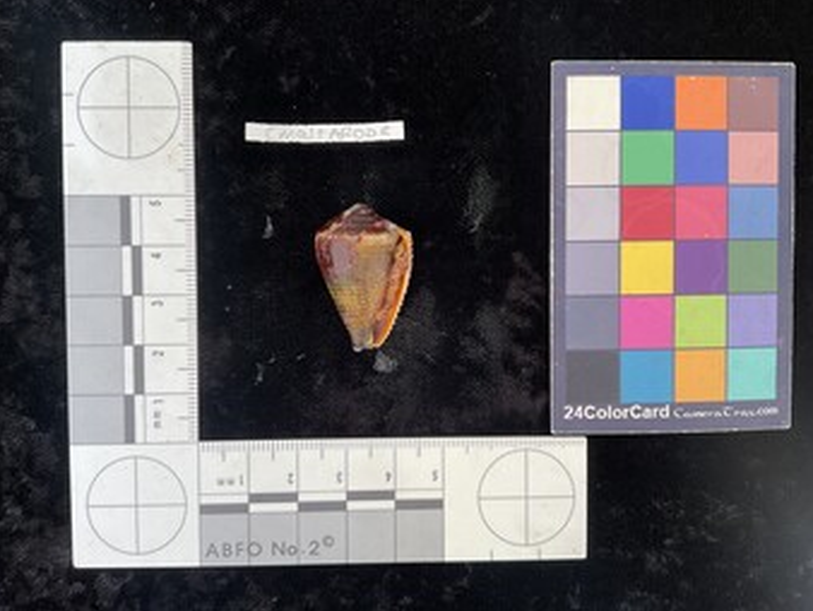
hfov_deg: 59.9
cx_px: 394
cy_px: 297
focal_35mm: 30
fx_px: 705
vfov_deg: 46.8
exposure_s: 1/120
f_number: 1.8
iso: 64
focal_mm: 3
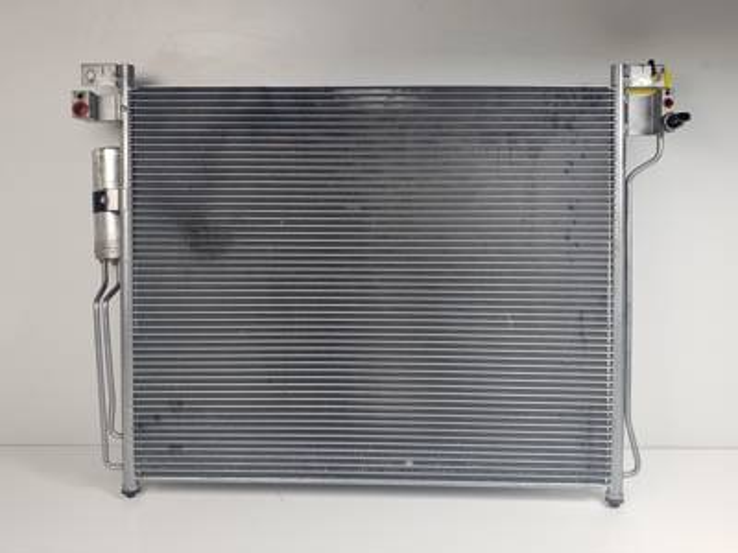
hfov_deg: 67.3
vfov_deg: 53.1
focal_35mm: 26
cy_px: 276
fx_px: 554
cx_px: 369
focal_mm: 4.3
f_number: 2.4
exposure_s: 1/100
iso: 50
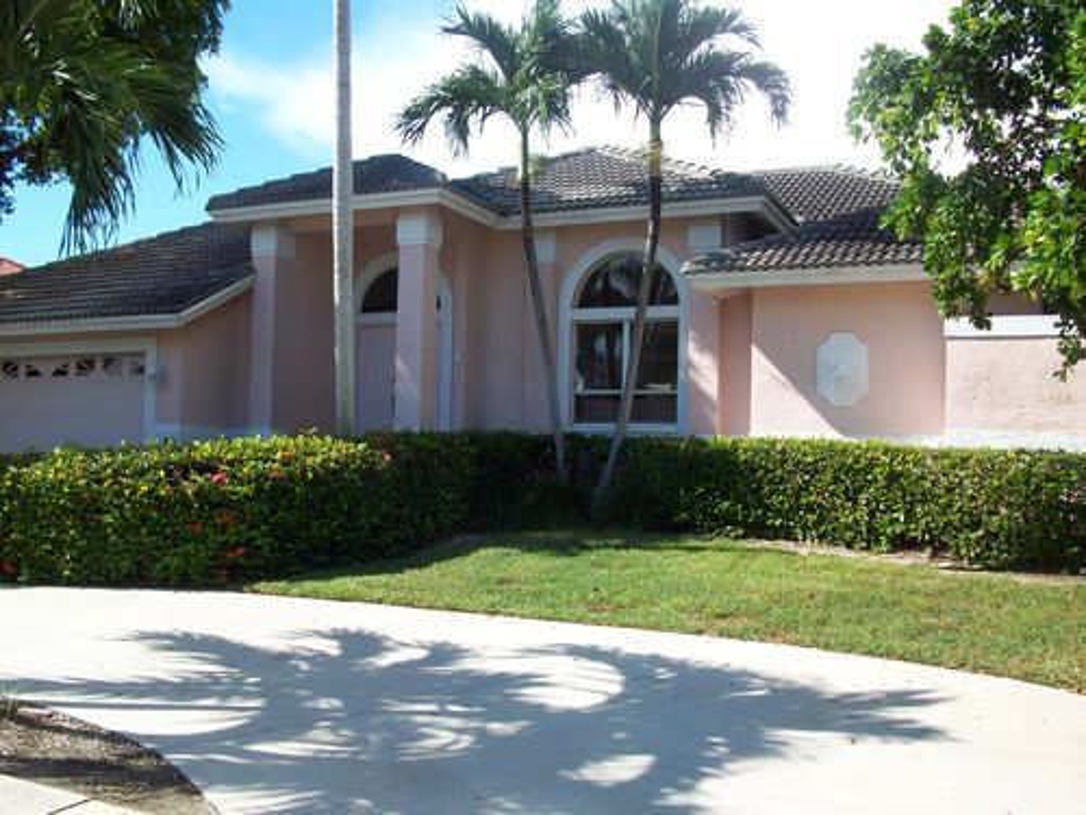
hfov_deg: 54.0
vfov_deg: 41.8
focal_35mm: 34
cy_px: 408
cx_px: 543
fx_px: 1067
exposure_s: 1/251
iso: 80
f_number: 5.5
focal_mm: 5.7
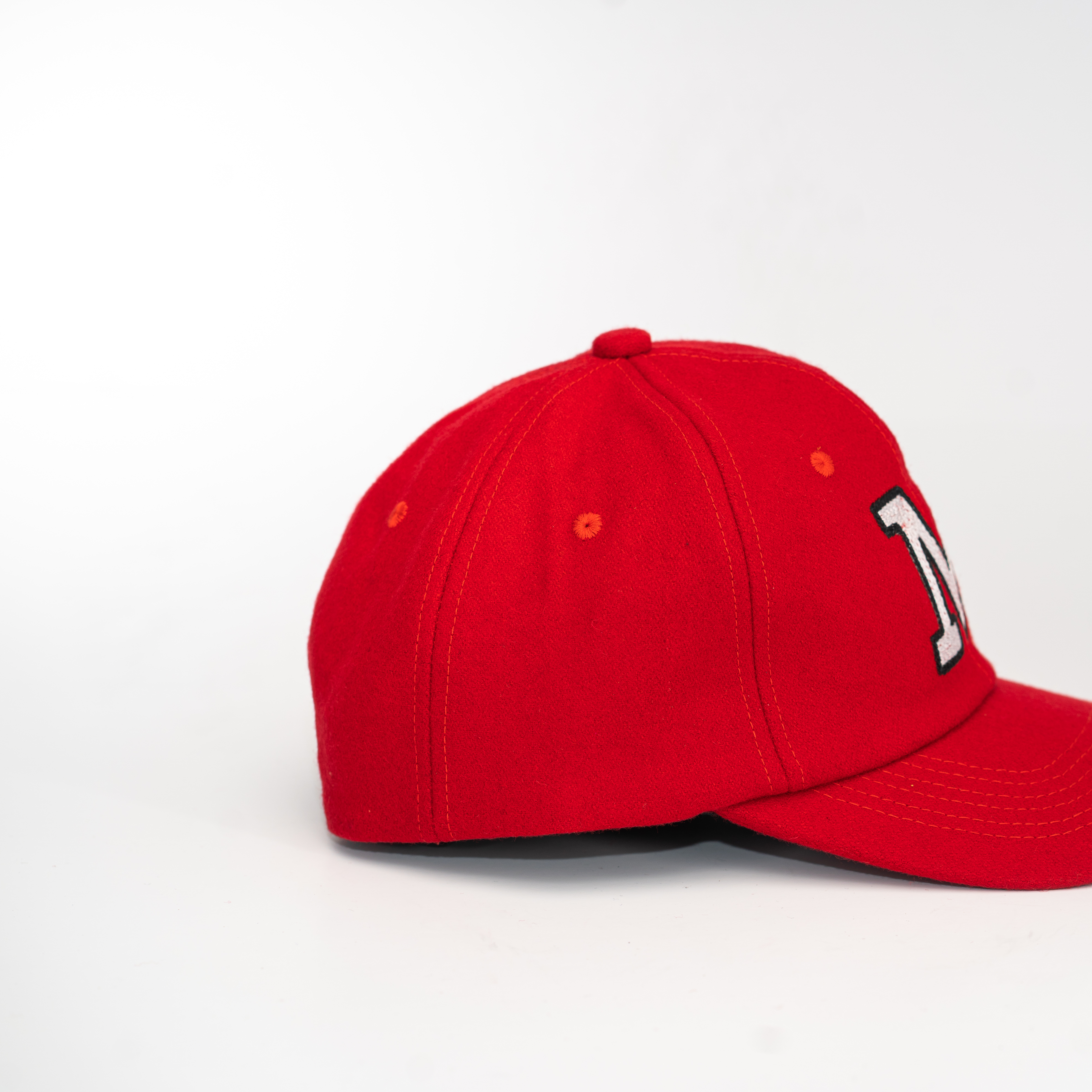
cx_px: 753
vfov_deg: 16.0
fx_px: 3890
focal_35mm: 109
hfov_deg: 15.9
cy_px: 549
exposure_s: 1/200
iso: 160
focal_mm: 85
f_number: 5
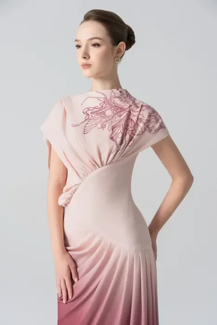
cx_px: 108
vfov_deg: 36.2
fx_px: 497
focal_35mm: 55
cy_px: 162
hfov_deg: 24.6
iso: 160
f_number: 7.1
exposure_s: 1/160
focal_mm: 55
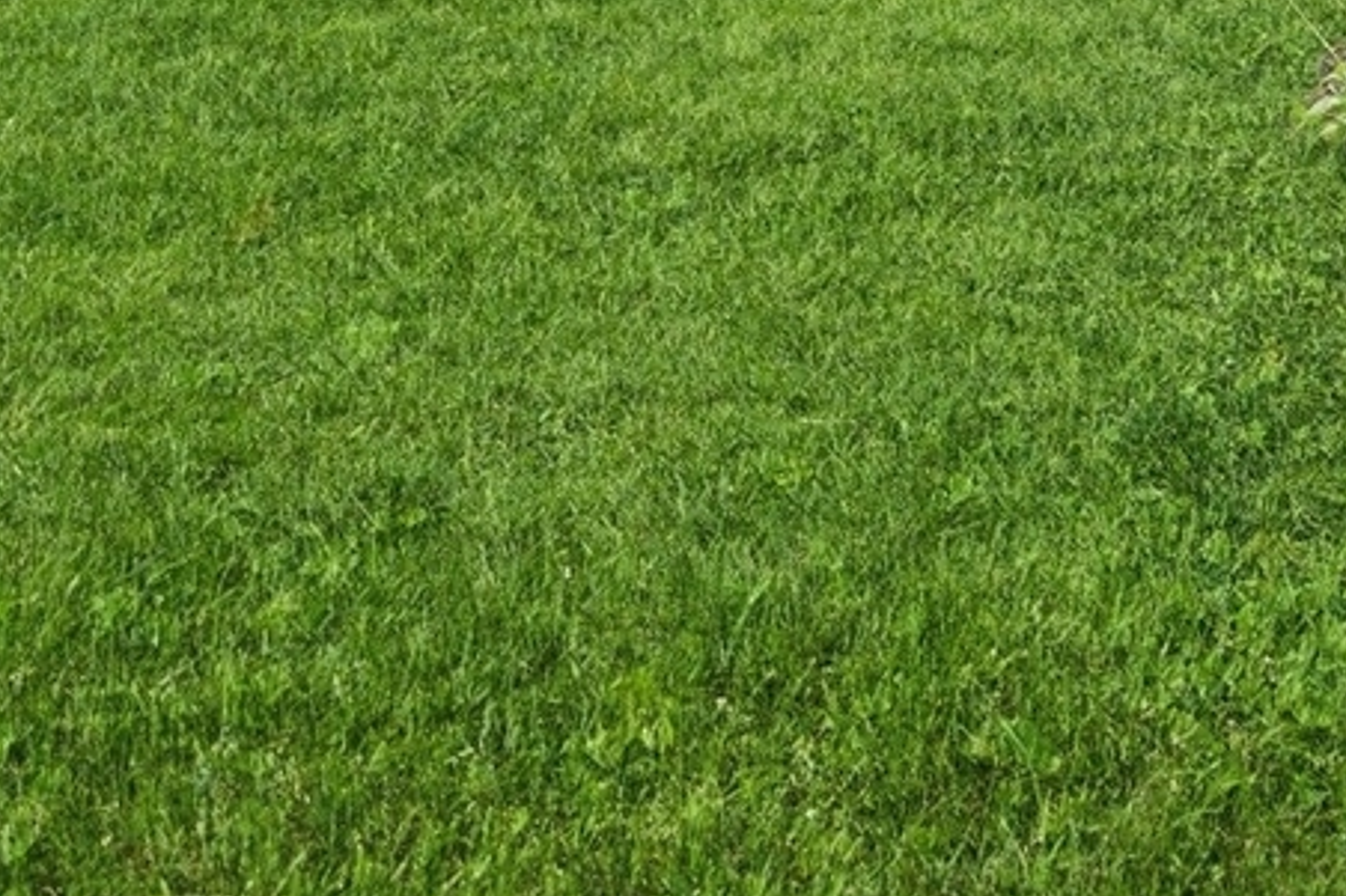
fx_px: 1607
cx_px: 1085
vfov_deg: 21.3
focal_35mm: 43
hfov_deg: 43.2
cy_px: -697
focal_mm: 12
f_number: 8
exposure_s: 1/100
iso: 320
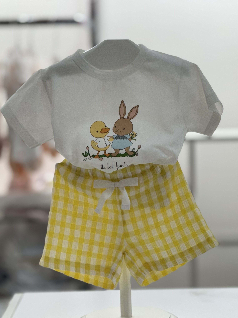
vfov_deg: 16.3
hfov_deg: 12.2
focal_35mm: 121
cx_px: 119
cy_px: 158
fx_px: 1109
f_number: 2.8
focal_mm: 15.66
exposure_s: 1/100
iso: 100
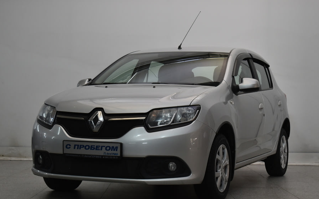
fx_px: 617
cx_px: 160
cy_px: 106
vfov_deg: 18.4
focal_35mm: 71
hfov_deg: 29.0
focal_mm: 46
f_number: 5.6
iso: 800
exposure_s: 1/125
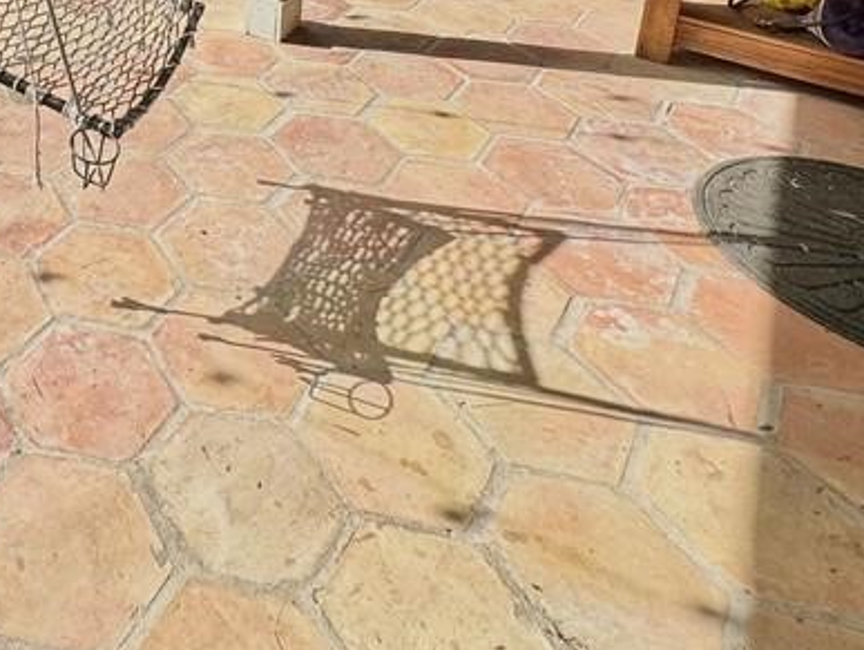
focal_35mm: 37
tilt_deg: -15.9
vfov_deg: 31.7
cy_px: -150
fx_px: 924
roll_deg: -0.9
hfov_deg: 43.3
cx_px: 7
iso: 50
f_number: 2.2
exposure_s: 1/1536
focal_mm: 2.22
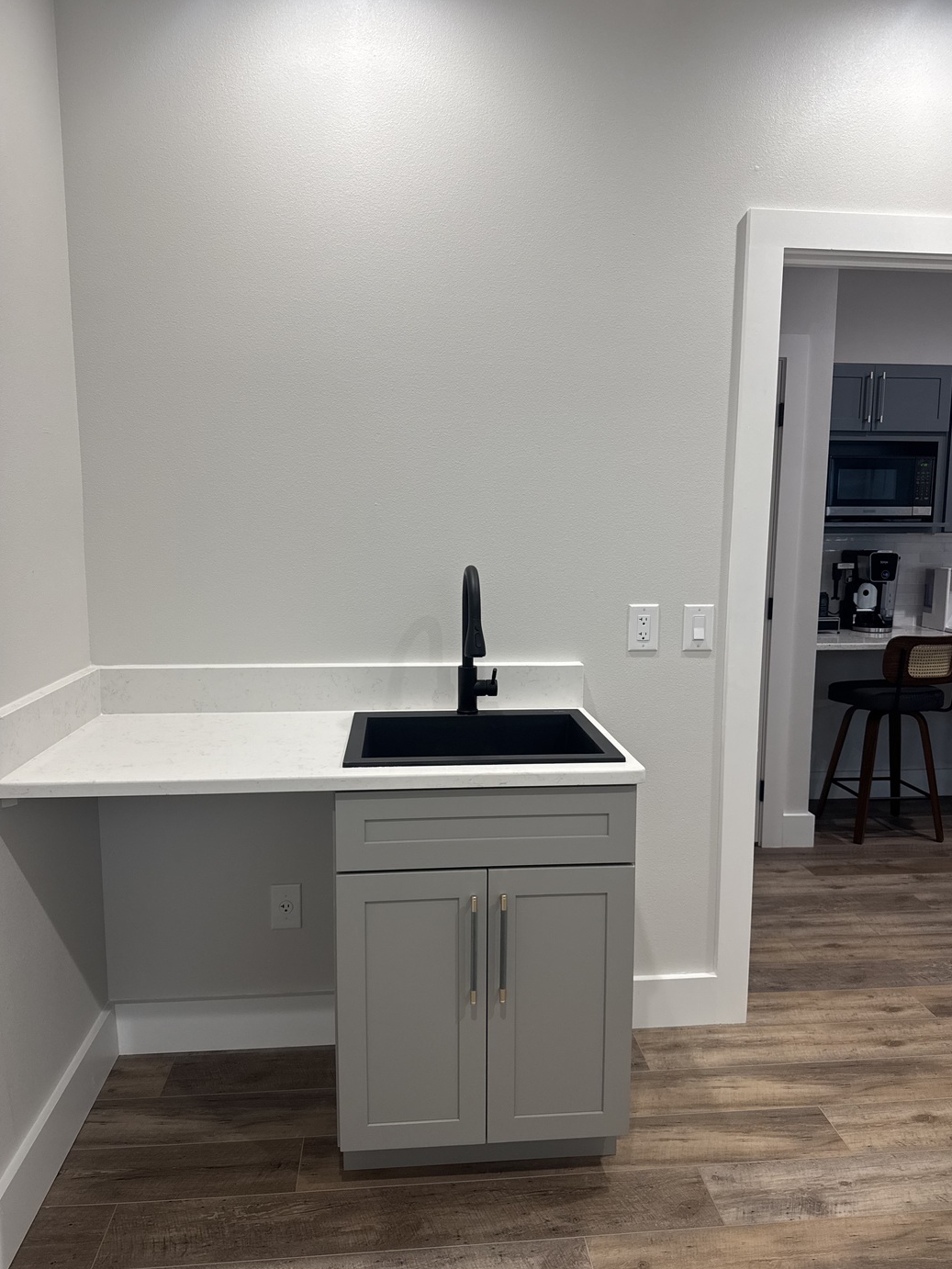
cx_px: 487
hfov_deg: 54.9
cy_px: 657
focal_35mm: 25
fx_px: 916
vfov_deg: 69.4
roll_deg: +0.9
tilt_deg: -8.2
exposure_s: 1/120
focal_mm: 6.76
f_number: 1.78
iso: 200
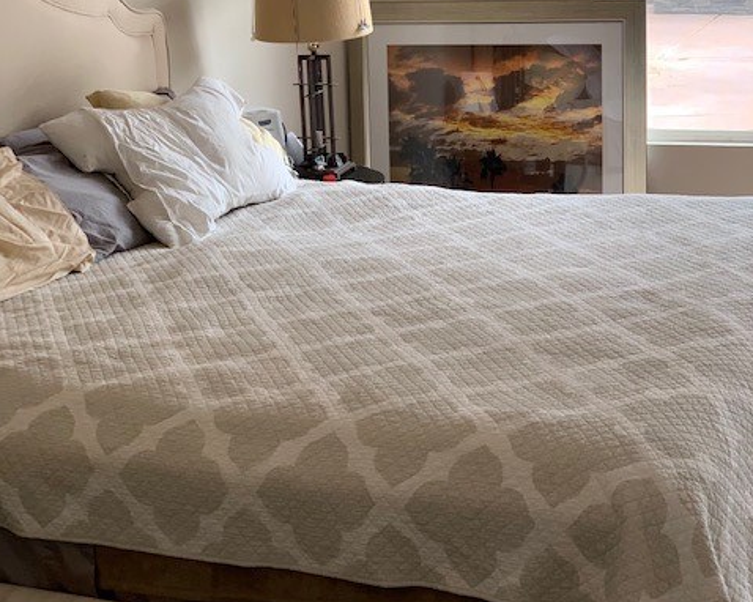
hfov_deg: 27.9
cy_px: 151
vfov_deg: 22.3
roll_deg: +3.5
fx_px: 1515
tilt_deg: -10.6
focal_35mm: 68
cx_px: 376
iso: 100
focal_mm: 6
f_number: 2.4
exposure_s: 1/122
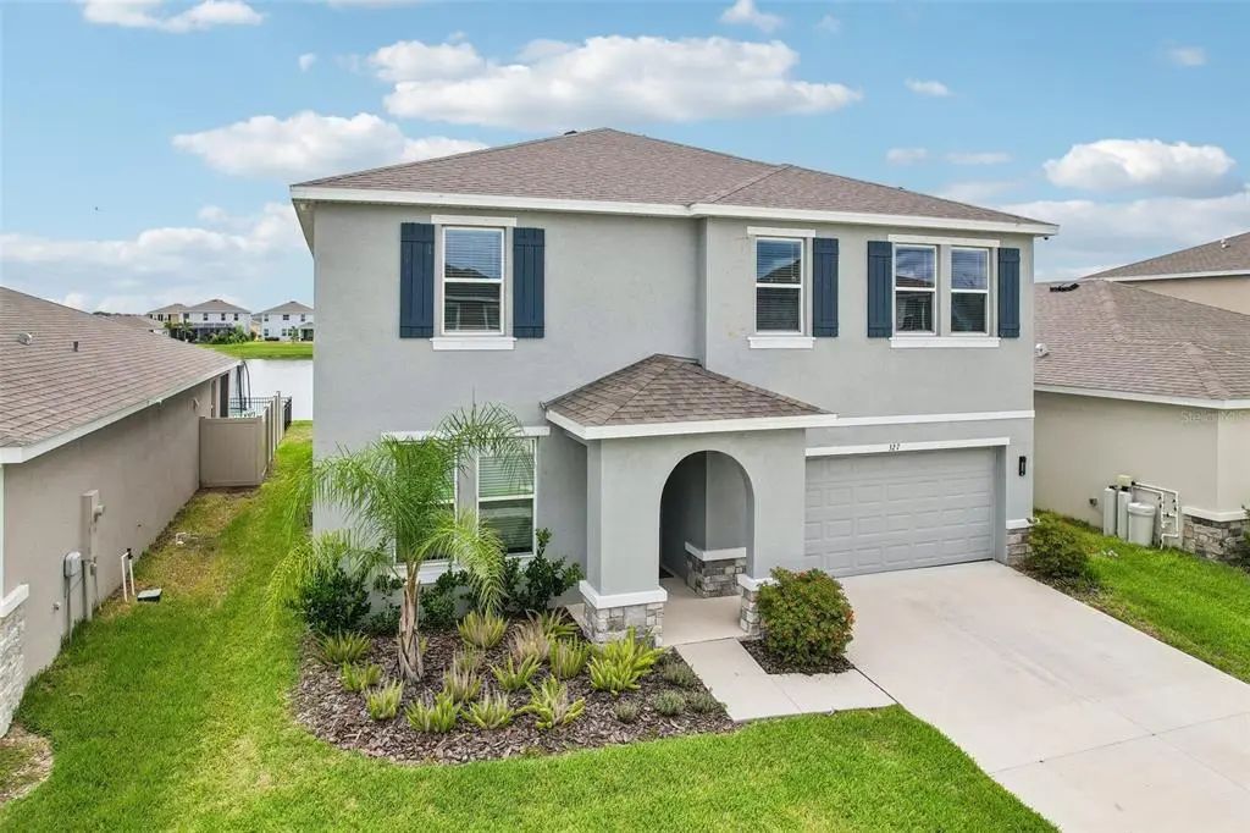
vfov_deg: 57.2
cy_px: 416
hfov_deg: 78.6
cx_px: 625
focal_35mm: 22
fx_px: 764
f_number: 2.8
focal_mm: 8.4
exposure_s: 1/2500
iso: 100
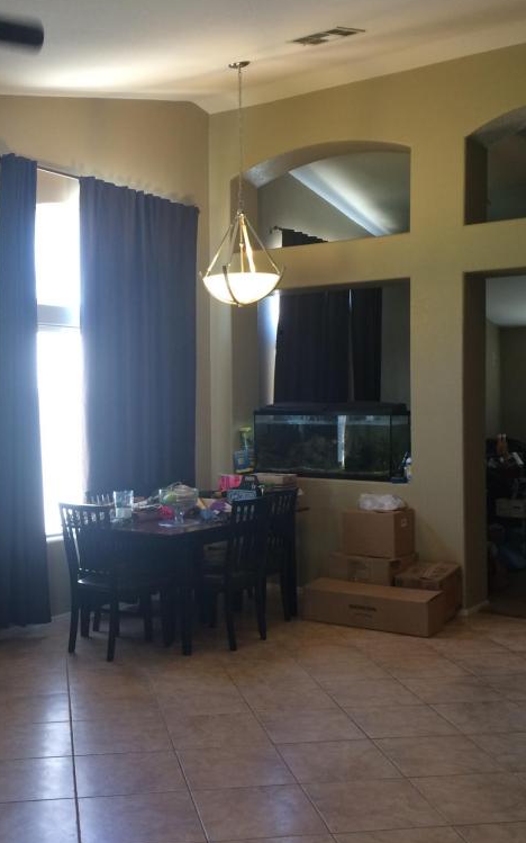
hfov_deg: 30.3
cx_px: 167
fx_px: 964
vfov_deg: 47.2
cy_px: 424
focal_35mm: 42
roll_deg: +2.1
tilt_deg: -2.3
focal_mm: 4.15
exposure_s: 1/30
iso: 100
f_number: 2.2
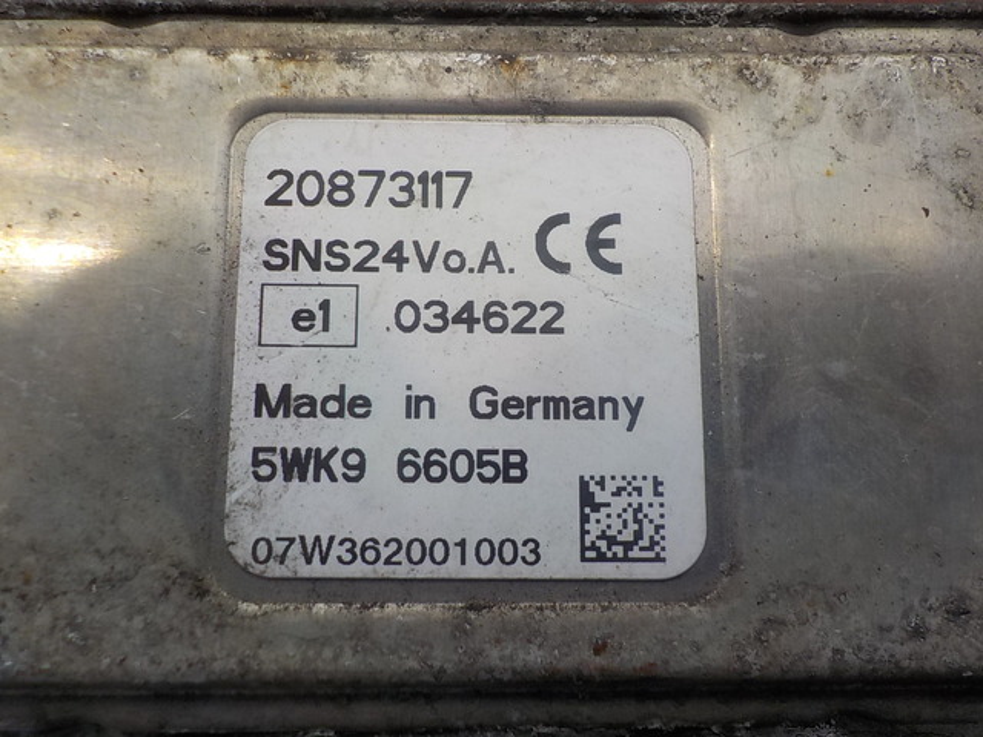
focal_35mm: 30
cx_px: 492
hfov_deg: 60.0
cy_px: 368
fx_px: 852
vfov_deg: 46.8
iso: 125
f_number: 3.3
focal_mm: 4.1
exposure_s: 1/125
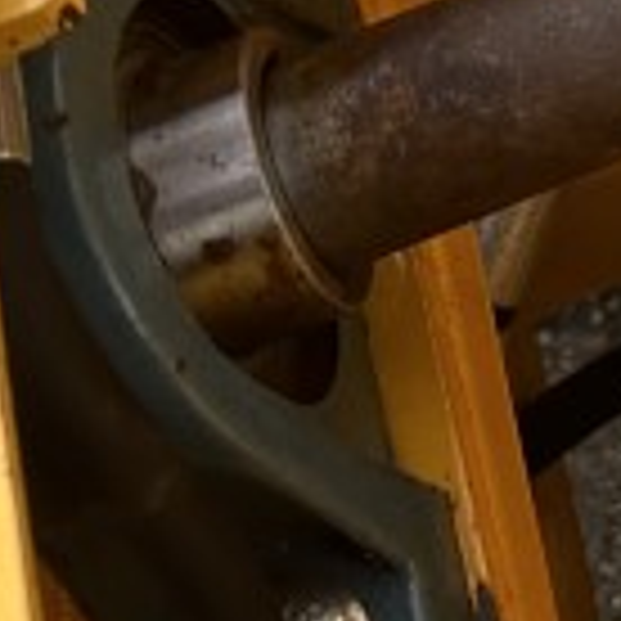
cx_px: 2052
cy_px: -778
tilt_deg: -55.9
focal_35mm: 157
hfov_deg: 8.6
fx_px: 3187
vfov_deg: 10.0
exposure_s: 1/1692
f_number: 1.78
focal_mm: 6.86
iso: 80
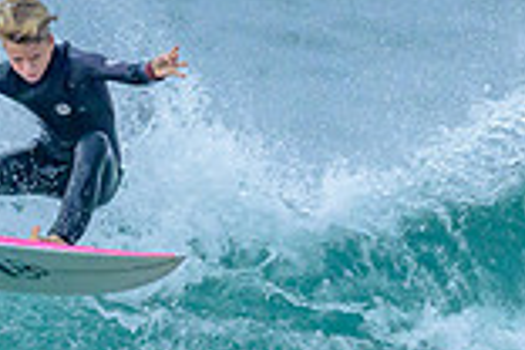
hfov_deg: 0.5
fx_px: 59160
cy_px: 596
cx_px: 163
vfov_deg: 0.3
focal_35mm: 4057
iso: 1800
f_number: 6.3
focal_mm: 800
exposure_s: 1/3200
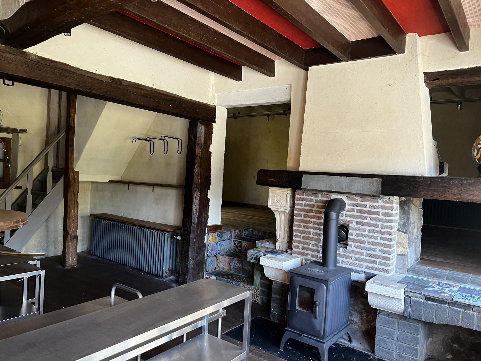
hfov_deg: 67.3
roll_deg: -2.9
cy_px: 180
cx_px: 240
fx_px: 361
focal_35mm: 26
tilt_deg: -2.7
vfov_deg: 53.1
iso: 125
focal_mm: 5.7
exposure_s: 1/66
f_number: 1.5
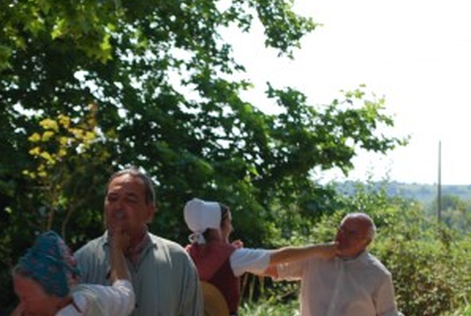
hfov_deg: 11.5
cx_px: 103
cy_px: 271
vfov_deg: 7.8
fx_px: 2321
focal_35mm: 177
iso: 100
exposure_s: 1/160
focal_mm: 55
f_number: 5.6
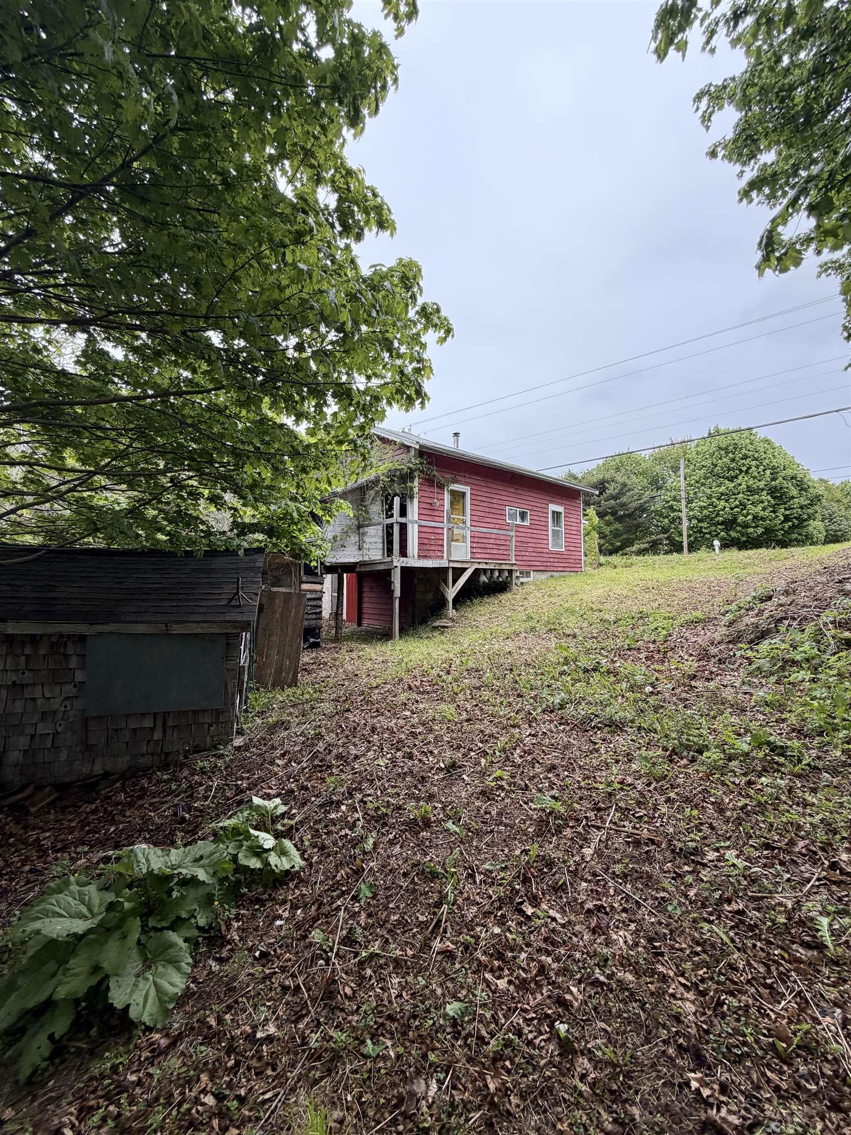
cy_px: 568
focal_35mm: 14
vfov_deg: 102.1
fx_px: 459
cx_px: 426
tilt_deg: +2.4
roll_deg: +0.3
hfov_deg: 85.7
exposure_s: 1/540
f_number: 2.2
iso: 40
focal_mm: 2.22
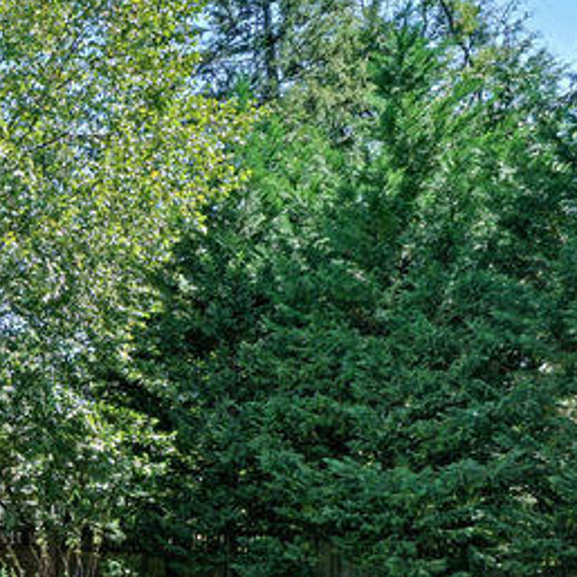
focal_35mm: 53
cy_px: 513
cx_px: -227
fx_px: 999
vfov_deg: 30.8
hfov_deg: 26.0
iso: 400
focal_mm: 16
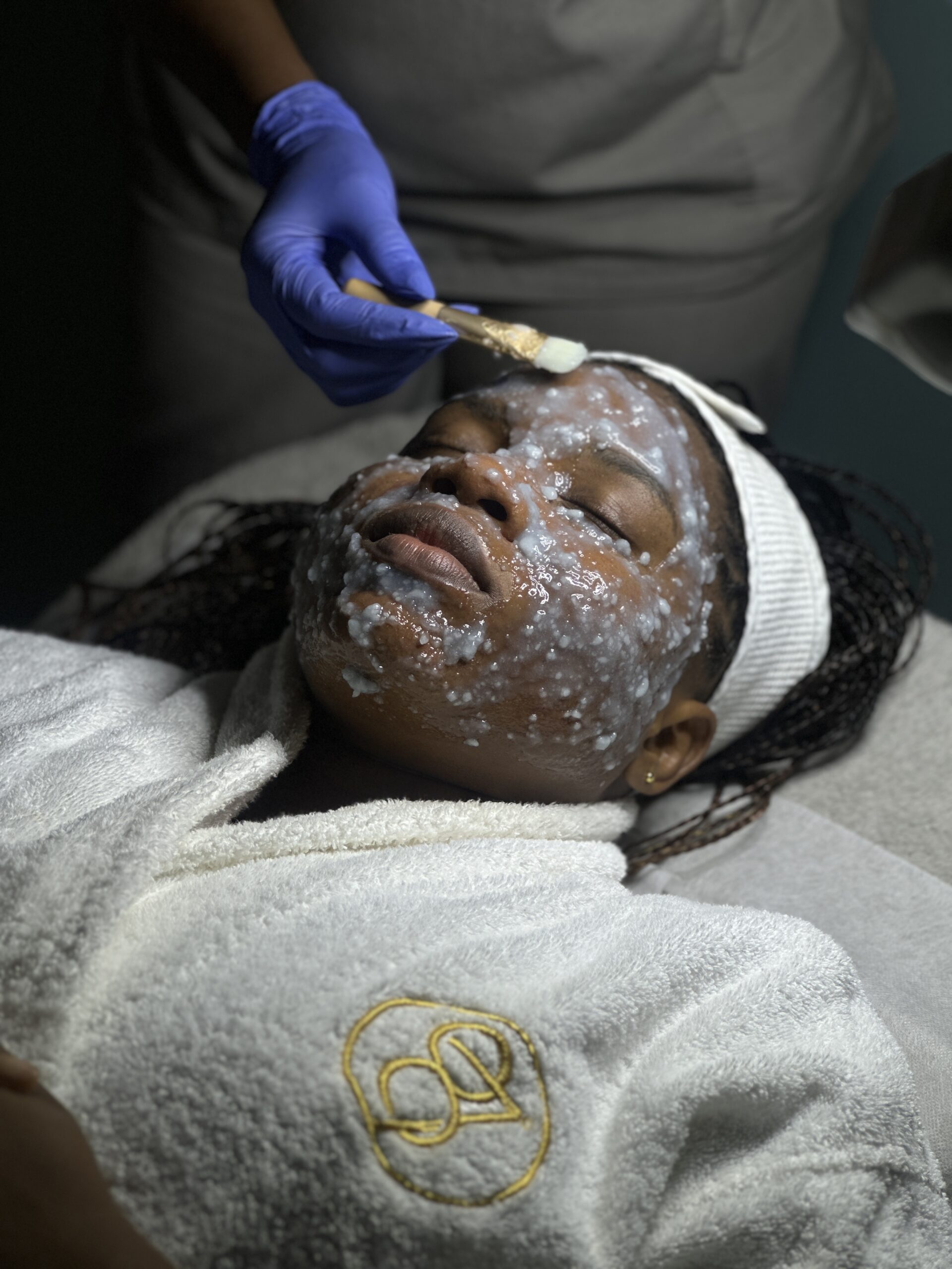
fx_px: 2824
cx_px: 476
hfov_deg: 19.1
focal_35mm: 77
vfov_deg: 25.3
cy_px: 634
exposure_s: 1/100
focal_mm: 9
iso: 32
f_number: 2.8
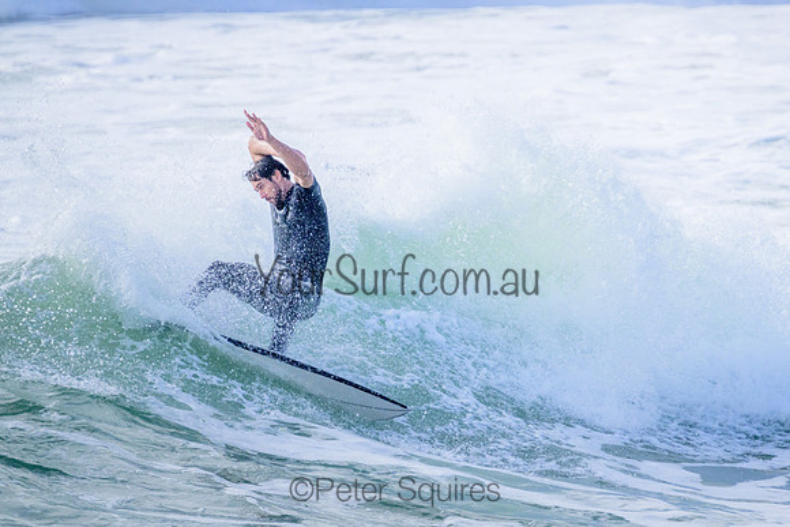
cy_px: 312
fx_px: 20795
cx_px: 468
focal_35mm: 947
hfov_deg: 2.2
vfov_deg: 1.5
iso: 1250
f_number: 11
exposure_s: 1/2000
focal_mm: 800
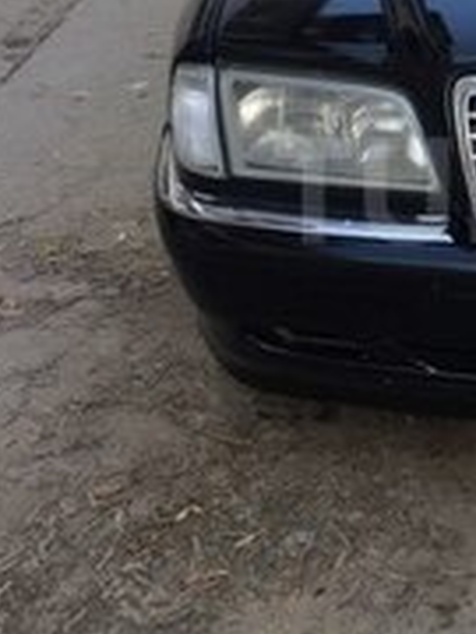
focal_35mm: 80
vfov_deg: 24.2
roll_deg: +2.2
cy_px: 190
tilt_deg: -21.1
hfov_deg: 17.2
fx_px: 1467
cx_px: 635
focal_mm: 4.15
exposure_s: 1/159
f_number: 2.2
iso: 32
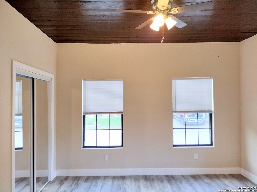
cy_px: 96
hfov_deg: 65.3
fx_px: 200
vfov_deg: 51.4
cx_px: 128
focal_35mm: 27
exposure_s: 1/60
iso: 124
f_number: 1.7
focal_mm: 4.71
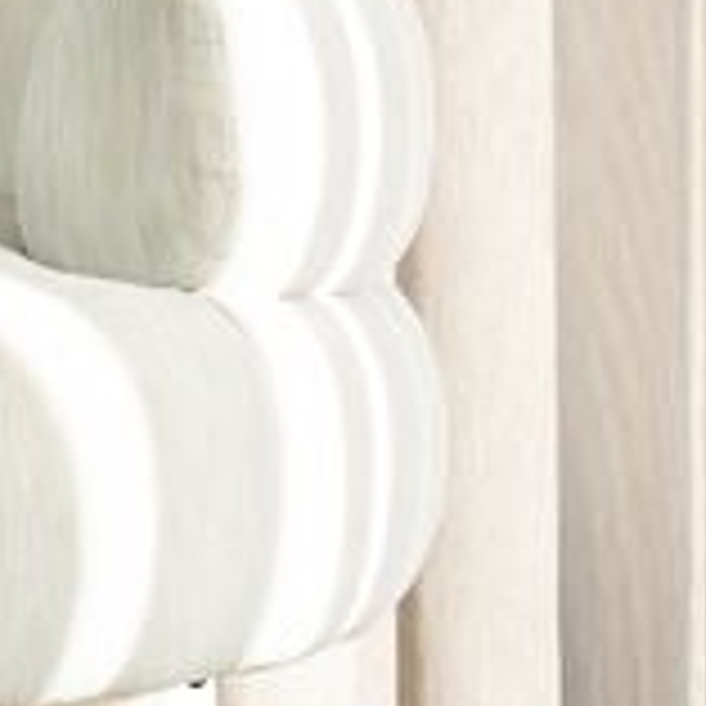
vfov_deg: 4.9
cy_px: 281
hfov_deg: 4.9
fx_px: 8191
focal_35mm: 355
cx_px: -692
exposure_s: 1/125
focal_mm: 61.2
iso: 125
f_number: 3.5
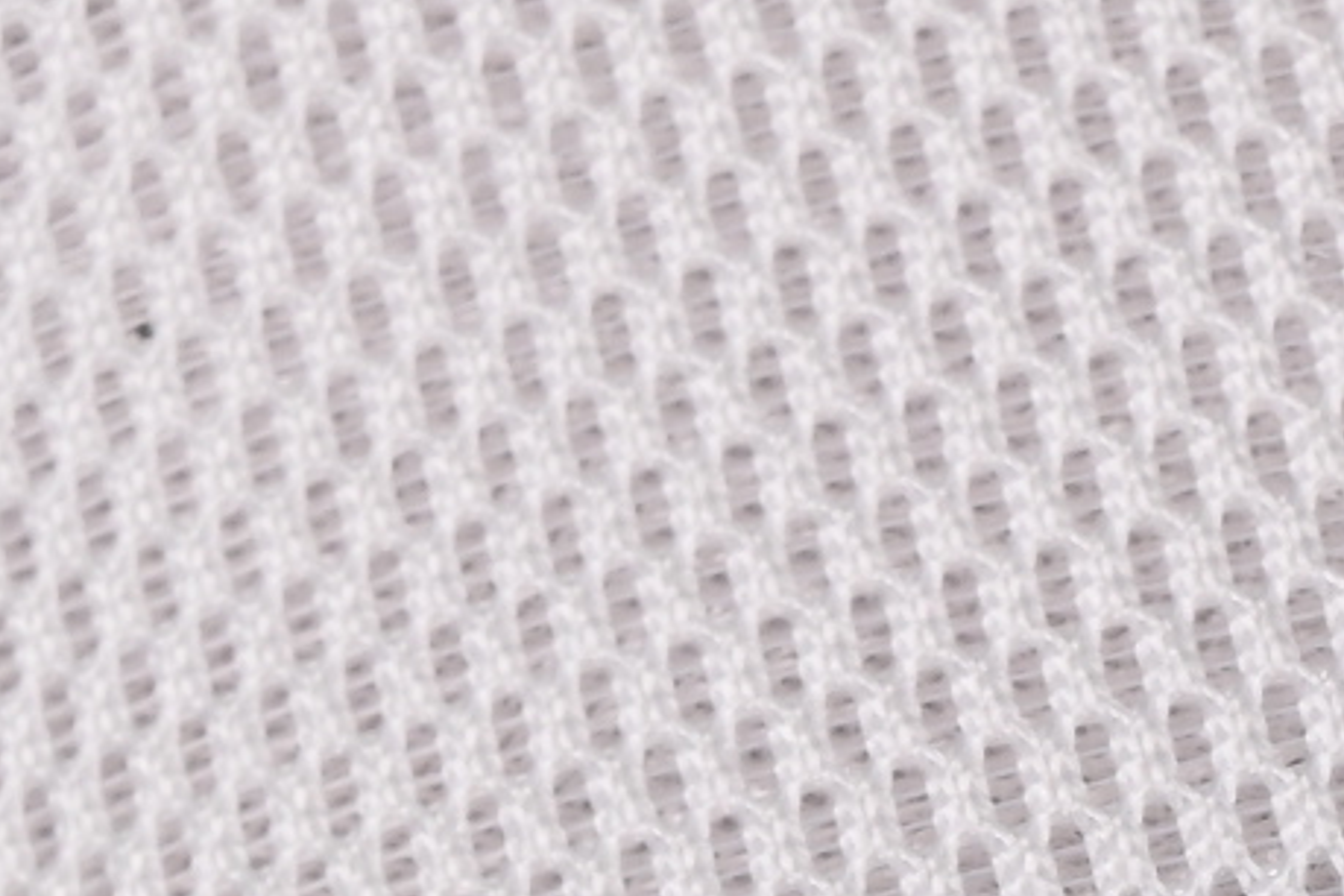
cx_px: 925
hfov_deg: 4.5
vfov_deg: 3.0
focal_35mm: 455
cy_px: 878
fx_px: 16985
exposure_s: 1/80
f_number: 7.1
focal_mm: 50
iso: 160
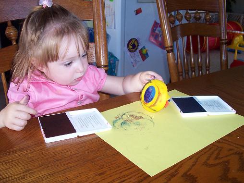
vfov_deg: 38.7
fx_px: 261
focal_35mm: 37
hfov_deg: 50.1
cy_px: 92
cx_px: 122
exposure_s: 1/60
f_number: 2.8
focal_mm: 5.6
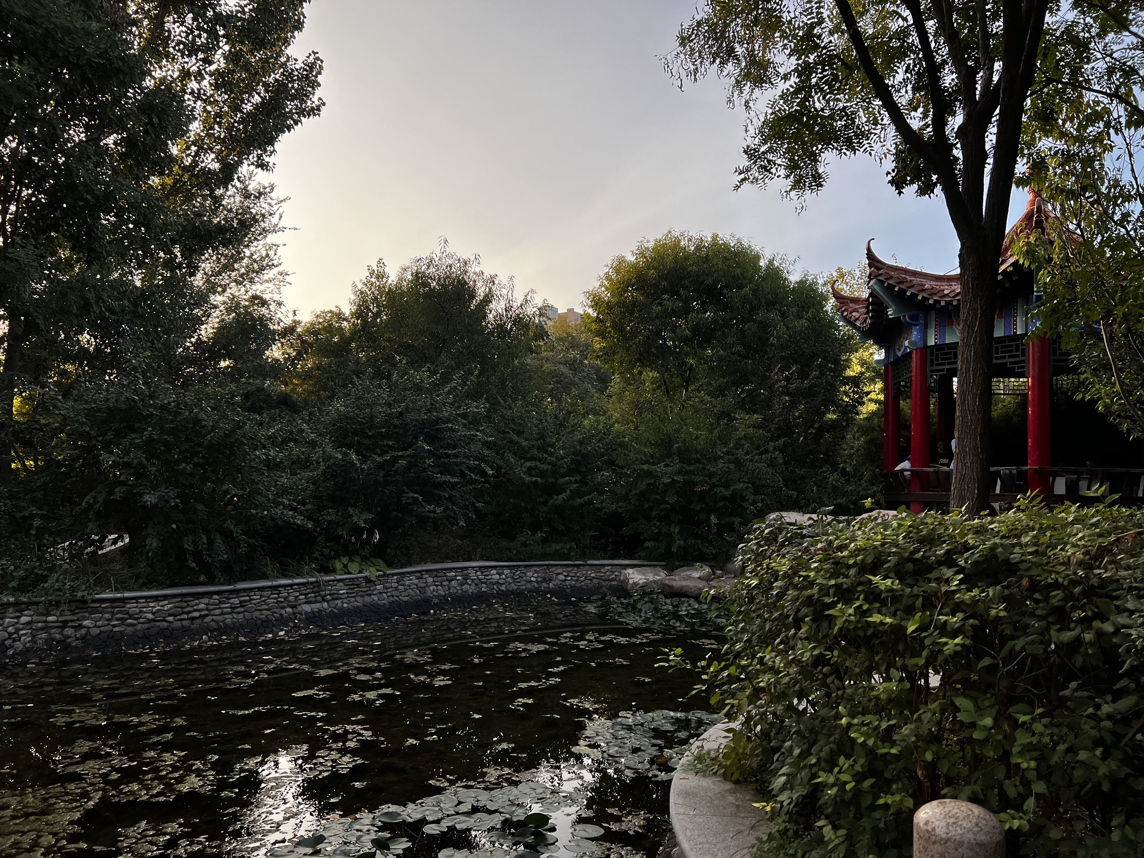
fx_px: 859
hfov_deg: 67.3
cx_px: 572
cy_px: 429
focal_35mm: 26
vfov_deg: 53.1
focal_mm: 5.7
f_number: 1.5
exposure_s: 1/733
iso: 50
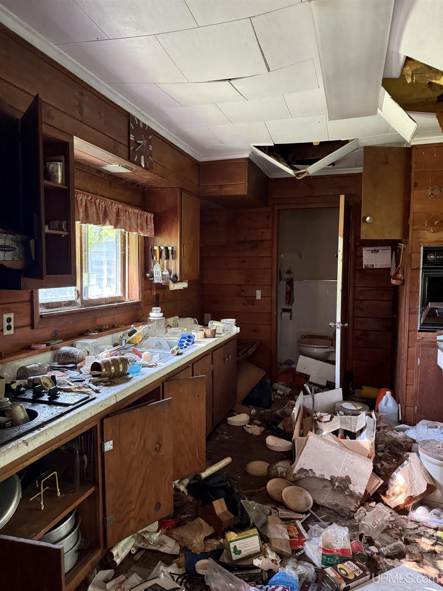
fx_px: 410
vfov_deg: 71.6
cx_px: 222
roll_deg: -0.4
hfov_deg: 56.8
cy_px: 296
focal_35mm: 24
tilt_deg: -2.9
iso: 800
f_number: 1.78
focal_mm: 6.76
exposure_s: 1/58
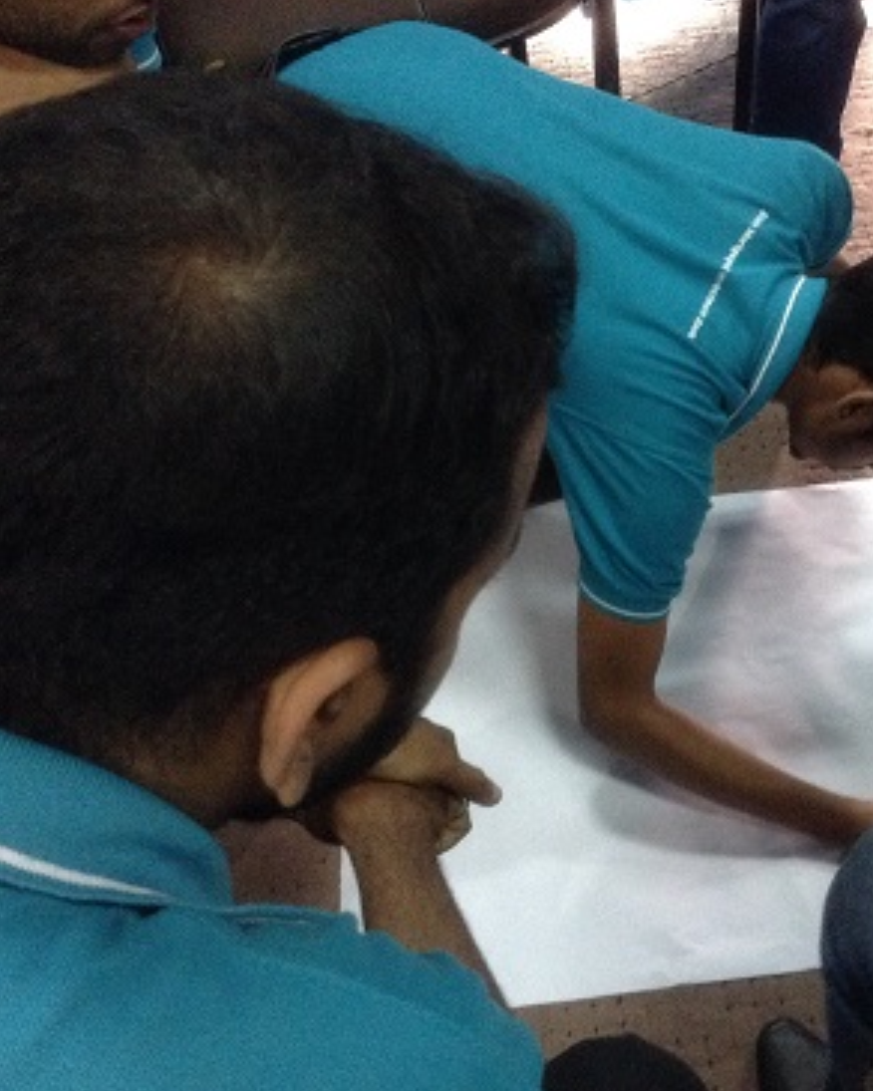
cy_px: 548
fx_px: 1421
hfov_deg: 33.5
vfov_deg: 42.0
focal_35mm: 44
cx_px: 649
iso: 320
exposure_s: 1/15
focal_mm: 3.3
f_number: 2.4
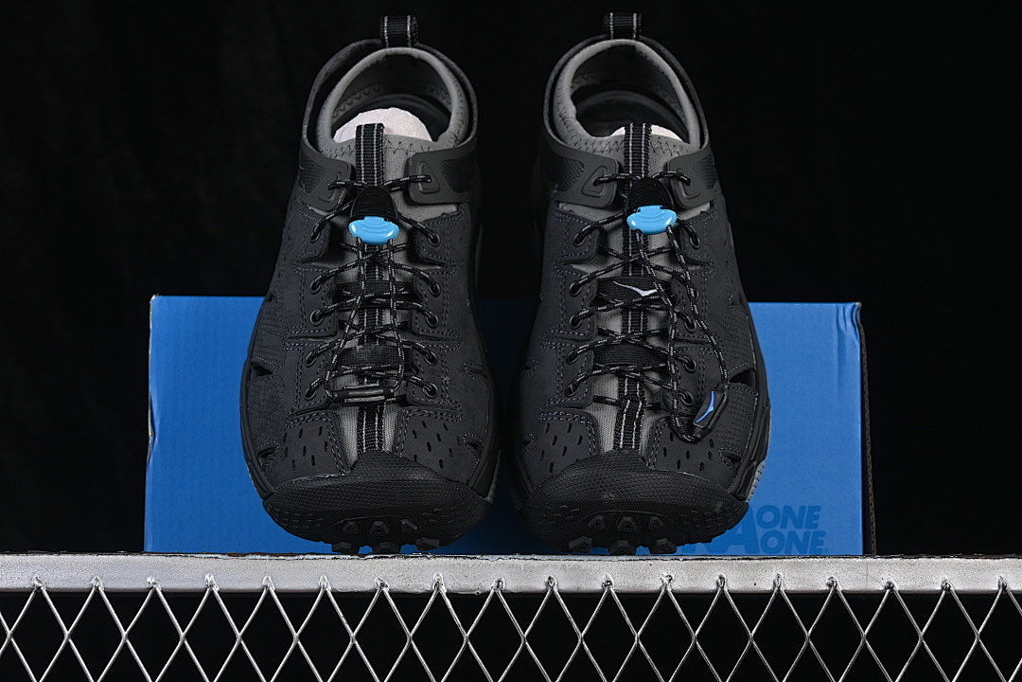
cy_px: 341
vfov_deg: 18.2
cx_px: 511
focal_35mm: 75
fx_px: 2129
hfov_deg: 27.0
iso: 160
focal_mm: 50
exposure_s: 1/60
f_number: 6.3
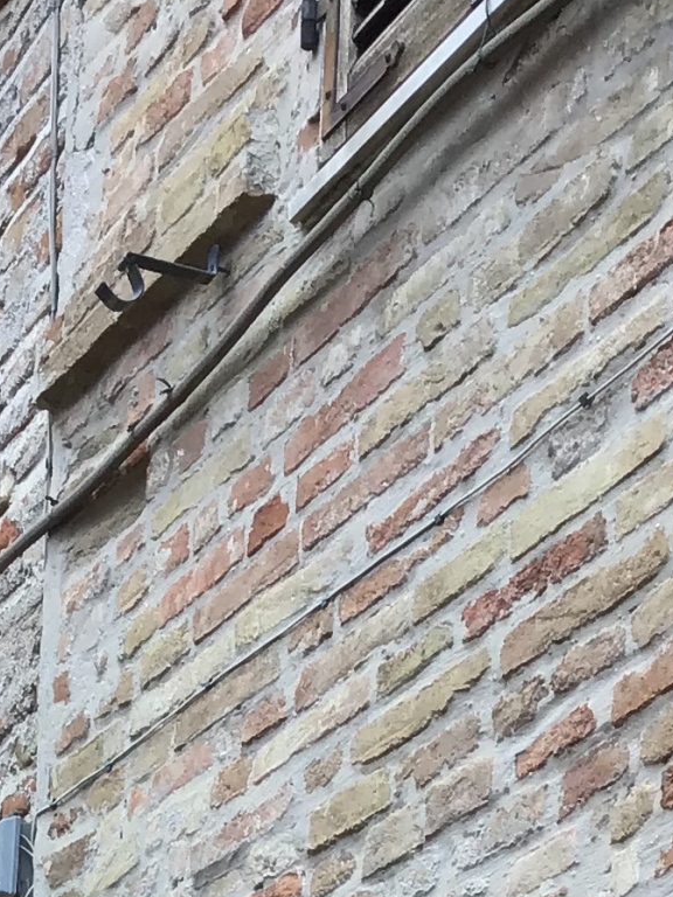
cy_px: 1532
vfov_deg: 15.4
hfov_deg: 13.0
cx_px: 64
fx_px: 2929
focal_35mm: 113
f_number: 2.4
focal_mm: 3.3
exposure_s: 1/101
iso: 25
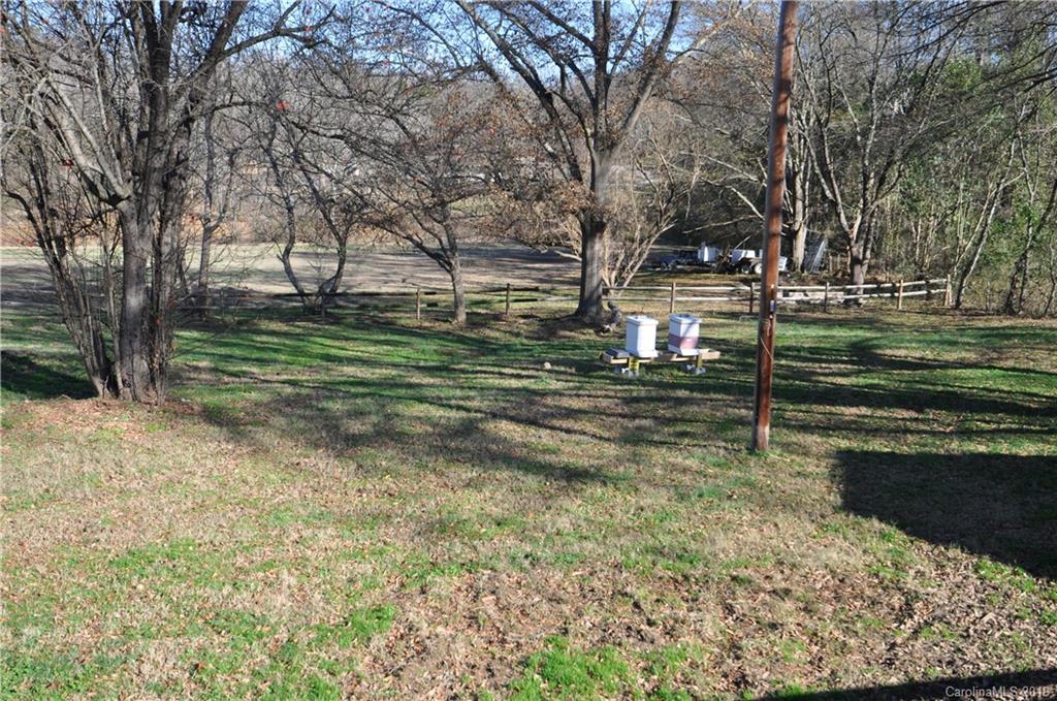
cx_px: 528
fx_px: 967
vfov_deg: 39.8
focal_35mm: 33
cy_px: 350
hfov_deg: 57.3
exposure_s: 1/200
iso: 200
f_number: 7.1
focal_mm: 22
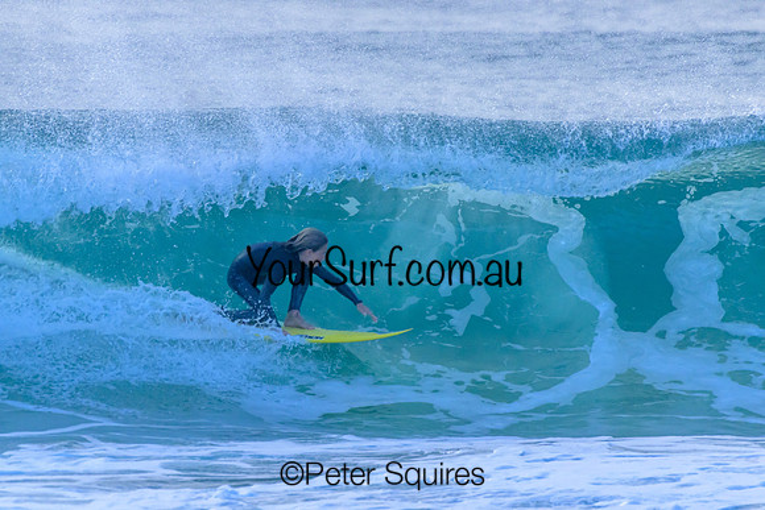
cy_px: 255
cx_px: 382
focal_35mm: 800
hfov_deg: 2.6
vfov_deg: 1.7
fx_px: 17003
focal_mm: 800
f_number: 11
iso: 5000
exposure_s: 1/2000
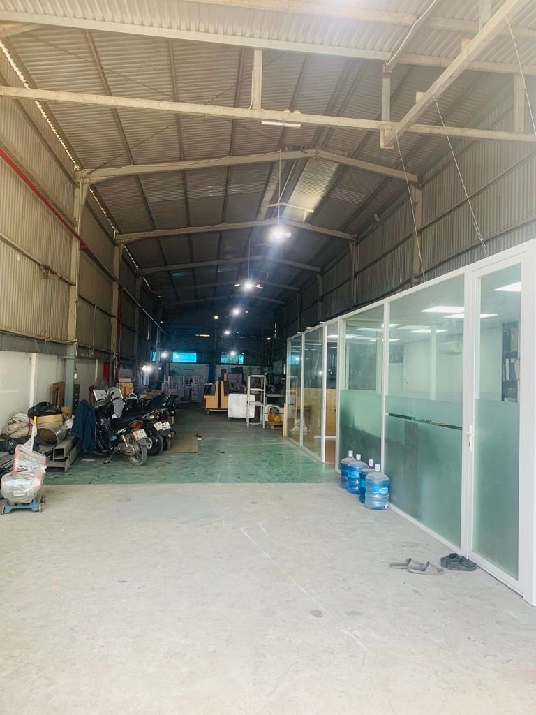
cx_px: 268
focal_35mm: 26
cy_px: 358
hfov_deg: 53.1
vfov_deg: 67.3
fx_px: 537
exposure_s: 1/121
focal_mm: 4.25
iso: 80
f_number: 1.8
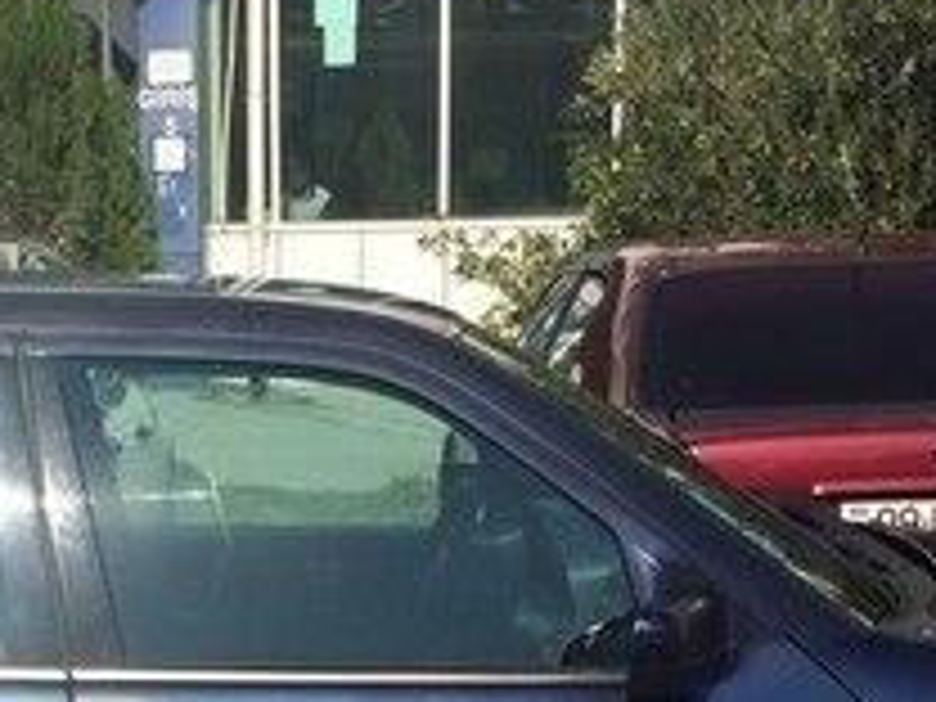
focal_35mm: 92
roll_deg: +0.6
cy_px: 902
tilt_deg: -14.8
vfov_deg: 15.3
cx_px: 207
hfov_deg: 21.1
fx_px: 2488
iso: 32
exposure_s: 1/2933
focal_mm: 4.15
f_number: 2.2
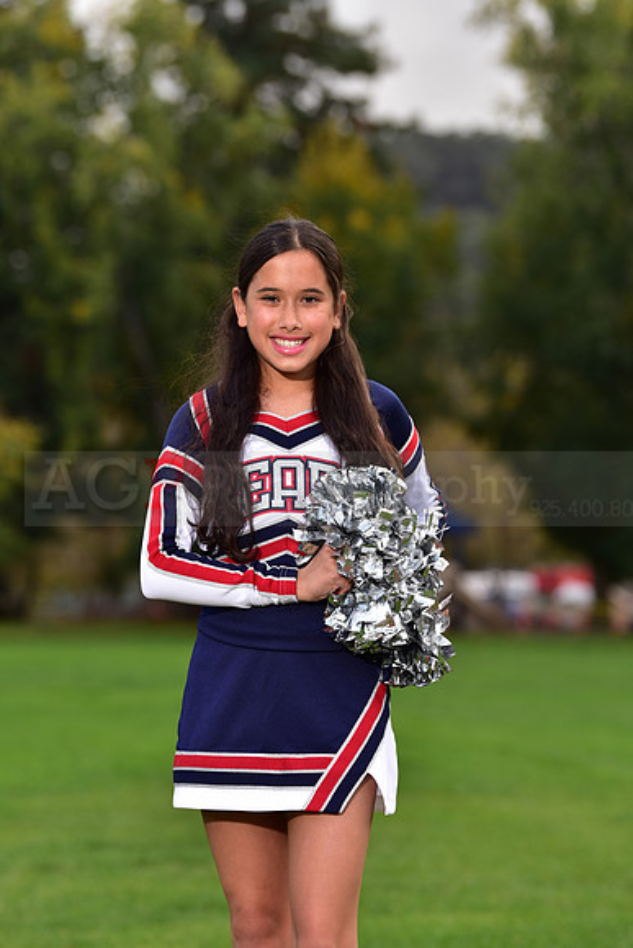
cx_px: 316
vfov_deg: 15.2
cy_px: 474
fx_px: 3558
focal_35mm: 135
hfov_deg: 10.2
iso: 160
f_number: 4.5
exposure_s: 1/250
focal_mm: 135
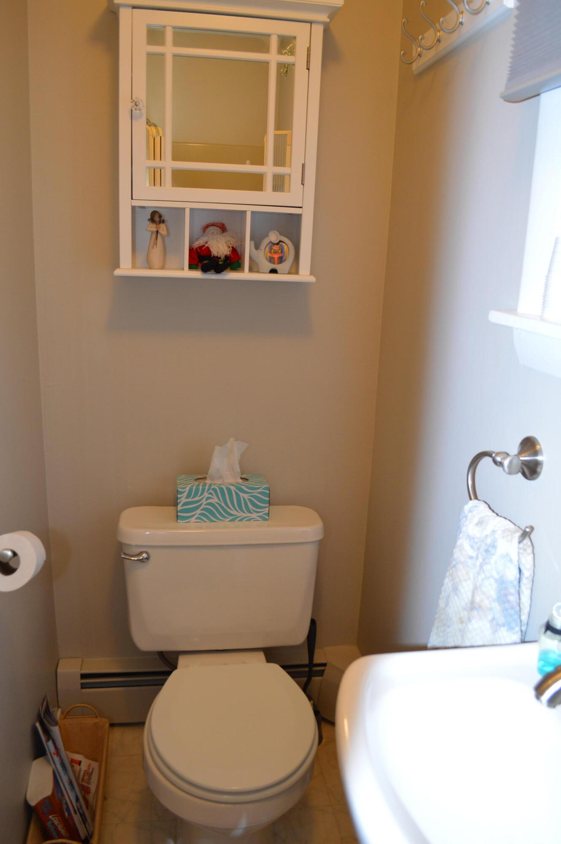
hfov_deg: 47.8
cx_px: 280
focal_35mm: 27
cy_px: 422
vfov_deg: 67.4
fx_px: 633
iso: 450
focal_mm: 18
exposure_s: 1/60
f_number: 3.5
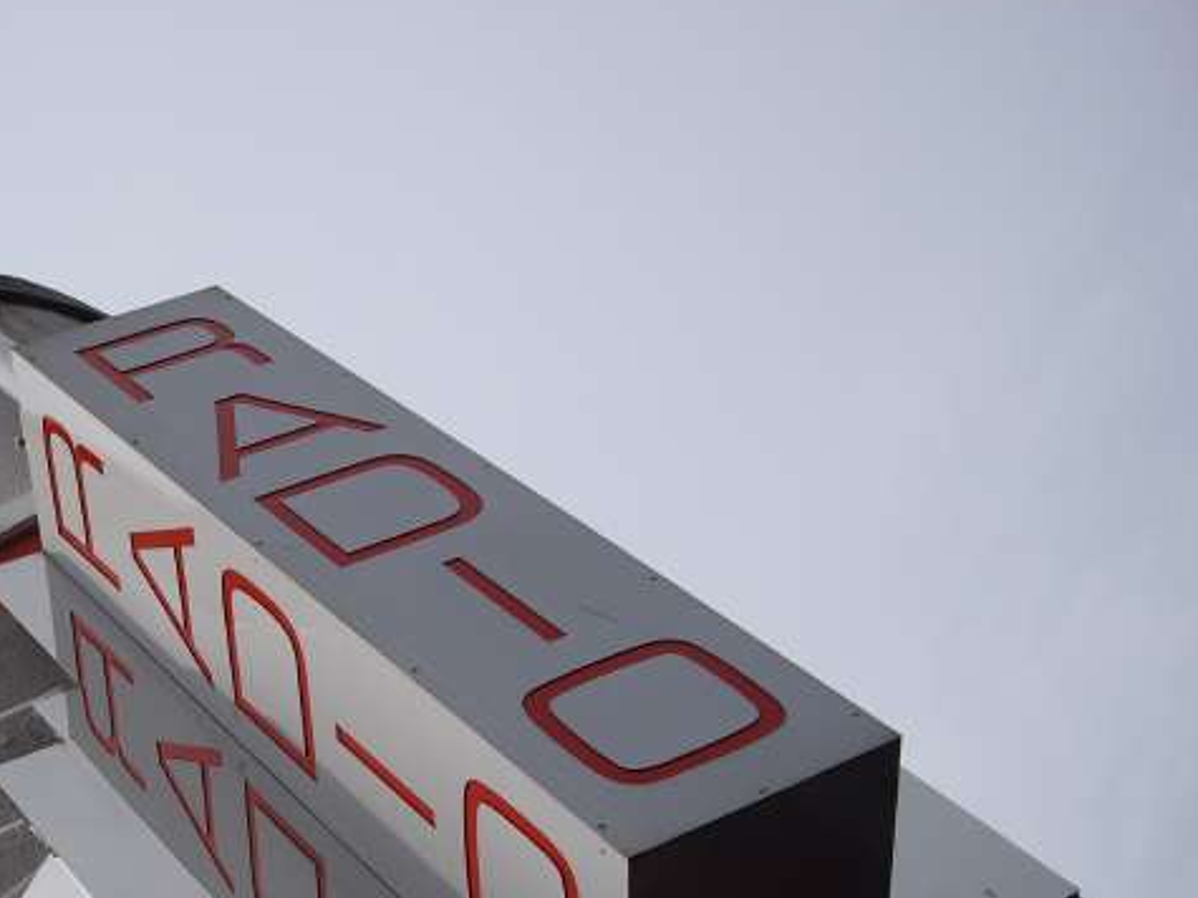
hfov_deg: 29.7
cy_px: 726
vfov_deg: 22.6
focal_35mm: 64
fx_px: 2214
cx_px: 275
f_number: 8
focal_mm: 7.9
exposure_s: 1/200
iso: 64
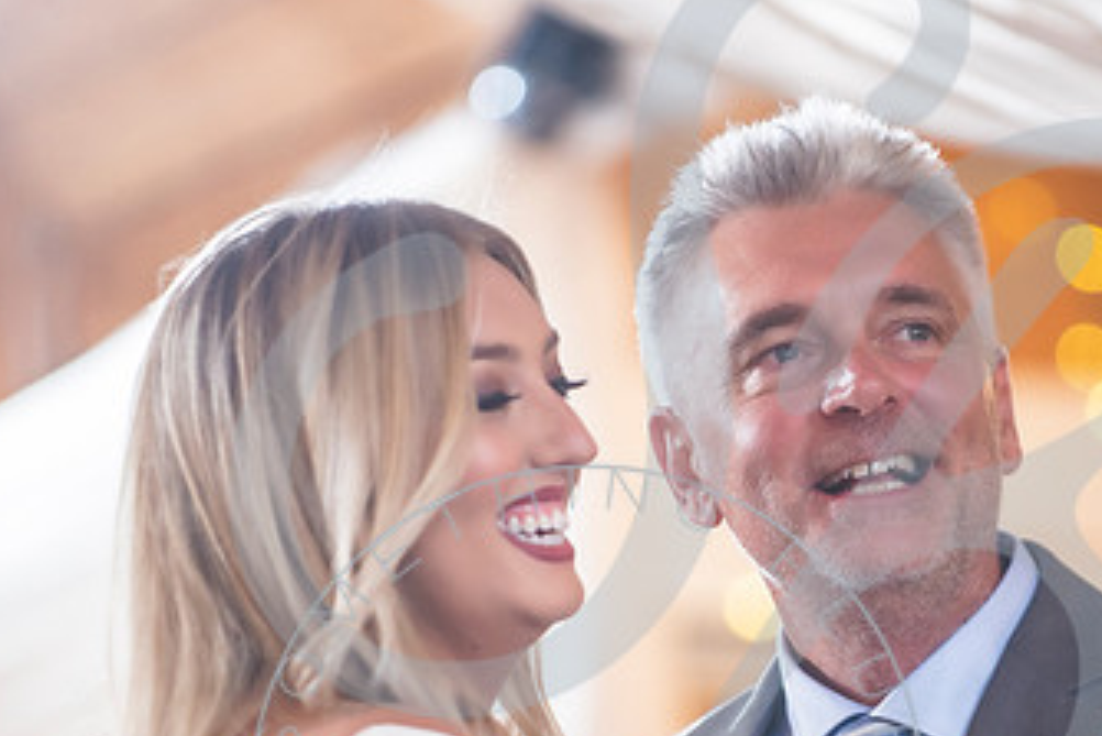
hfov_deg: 5.9
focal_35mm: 347
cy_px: 526
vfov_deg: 4.0
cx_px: 752
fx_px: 10626
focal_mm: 200
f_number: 2.8
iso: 1000
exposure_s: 1/200
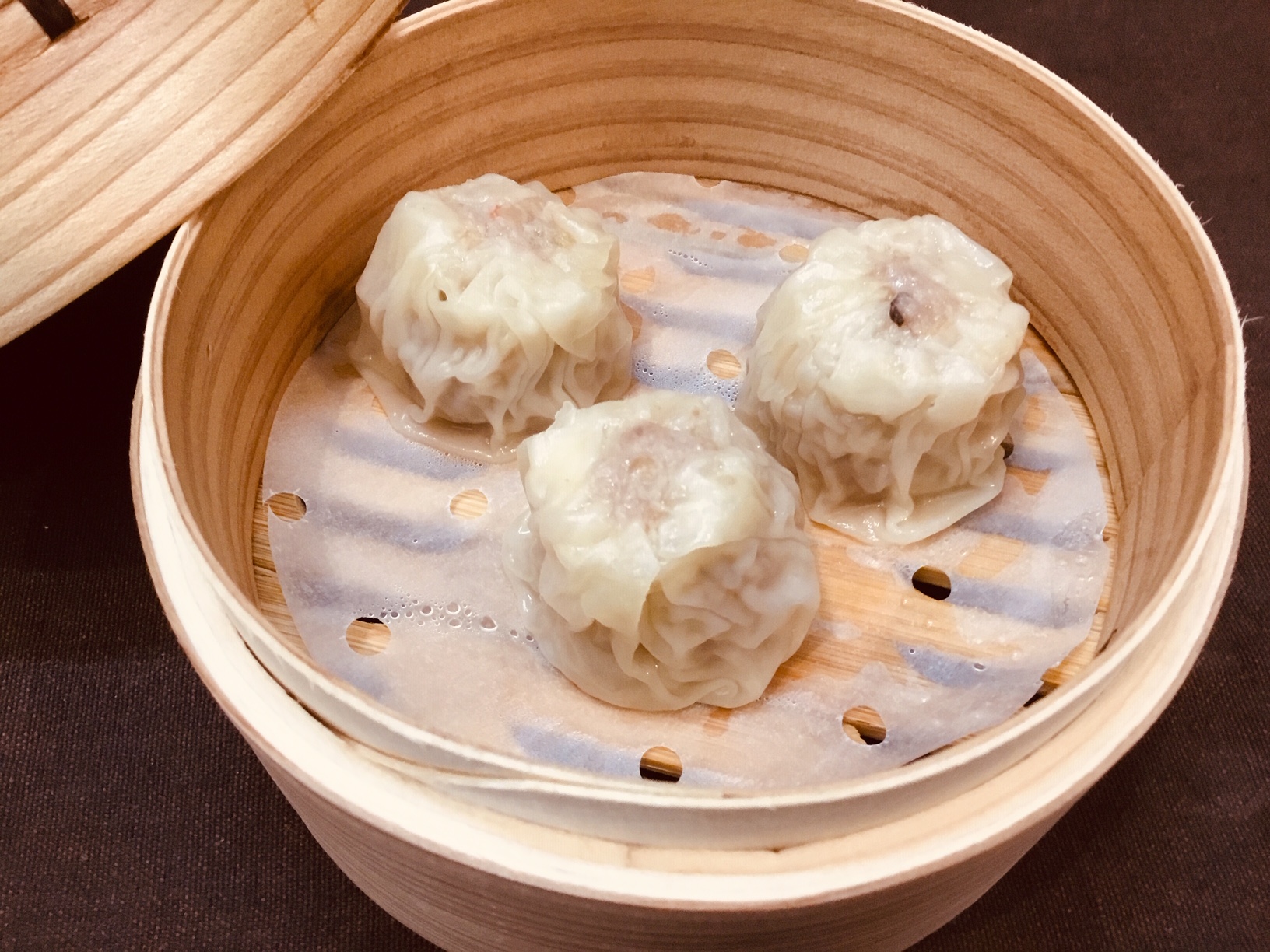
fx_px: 1137
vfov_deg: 45.4
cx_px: 635
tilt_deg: -56.5
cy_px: 476
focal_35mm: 31
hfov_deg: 58.4
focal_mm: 3.3
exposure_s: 1/30
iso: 125
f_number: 2.4
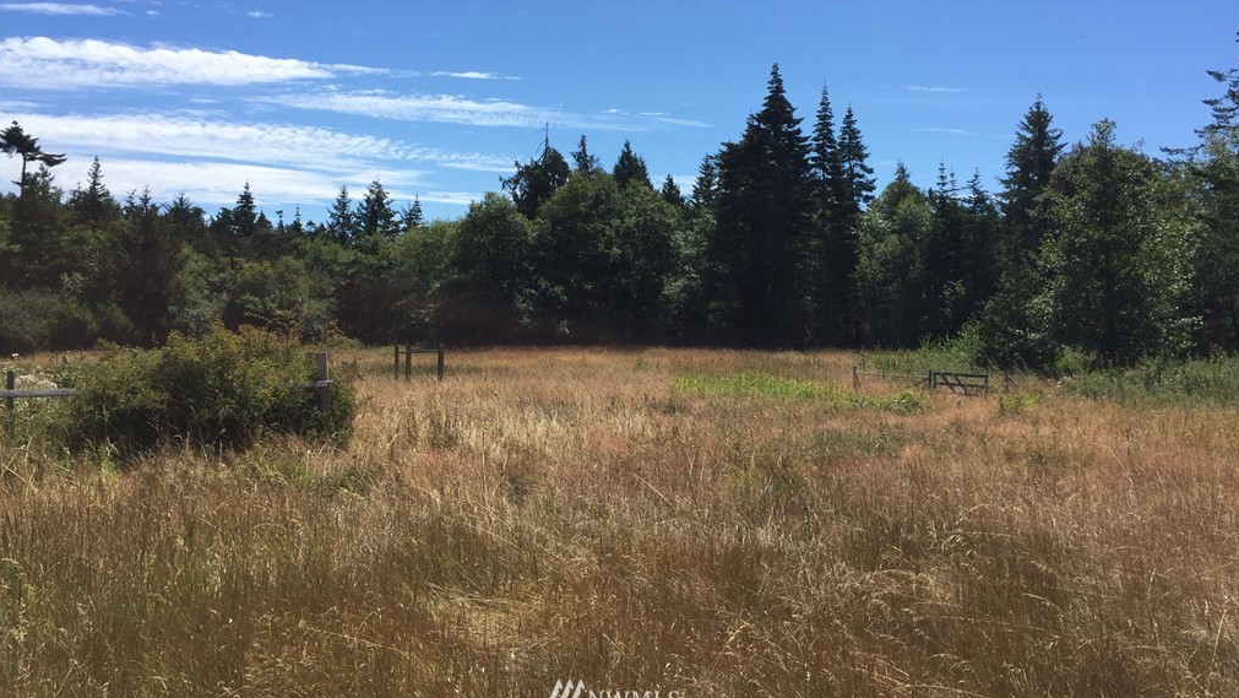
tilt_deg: +3.9
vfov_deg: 36.5
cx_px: 616
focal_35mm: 32
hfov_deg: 61.0
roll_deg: -1.8
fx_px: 1051
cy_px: 270
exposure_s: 1/1883
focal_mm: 4.15
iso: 32
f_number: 2.2
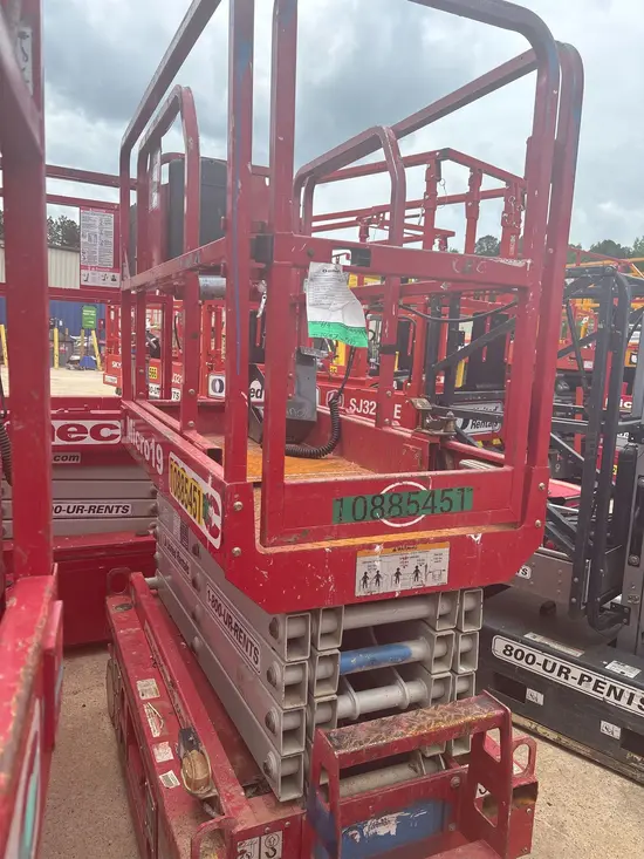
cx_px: 322
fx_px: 645
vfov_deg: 67.3
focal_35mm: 26
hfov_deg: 53.1
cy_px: 430
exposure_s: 1/1949
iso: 50
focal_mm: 5.96
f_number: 1.6
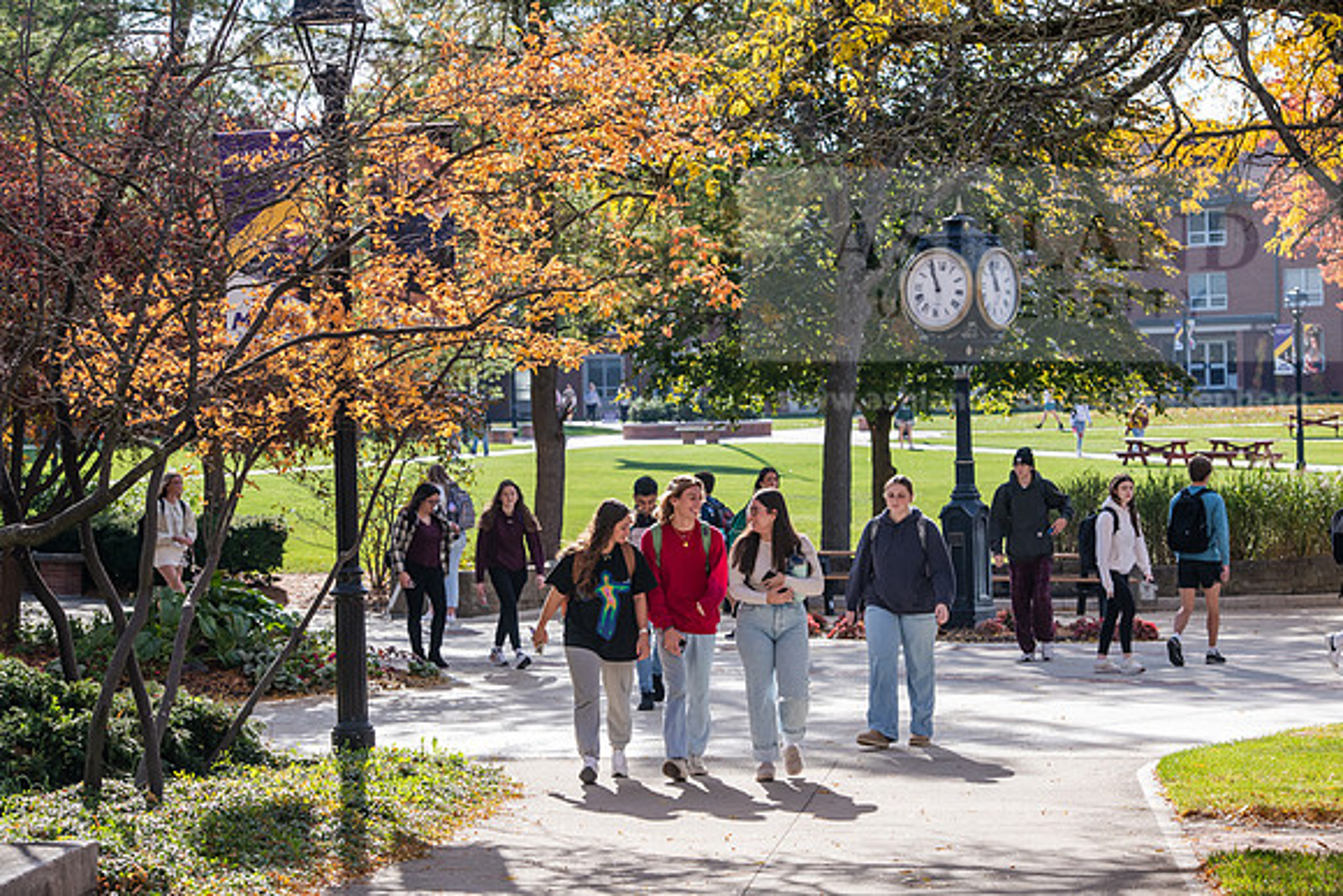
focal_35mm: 102
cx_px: 672
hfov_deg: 20.0
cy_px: 448
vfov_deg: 13.4
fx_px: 3806
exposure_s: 1/500
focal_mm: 102
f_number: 7.1
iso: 320
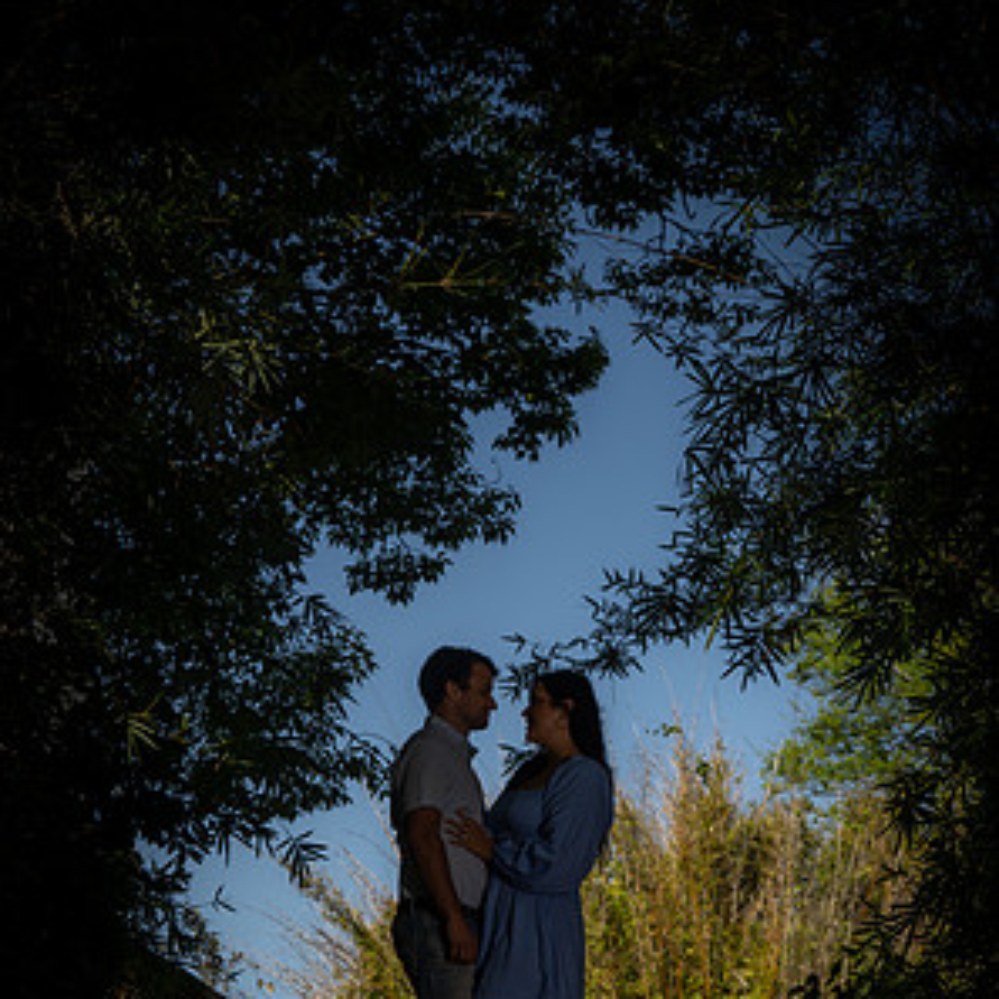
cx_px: 498
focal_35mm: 126
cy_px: 740
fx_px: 4114
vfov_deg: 13.8
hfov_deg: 13.8
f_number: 10
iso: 100
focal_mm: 98
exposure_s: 1/125
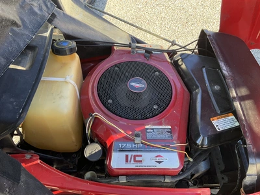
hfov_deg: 61.7
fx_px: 218
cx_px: 130
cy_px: 98
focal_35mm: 29
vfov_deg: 48.2
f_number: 1.8
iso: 32
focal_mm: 3
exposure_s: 1/149
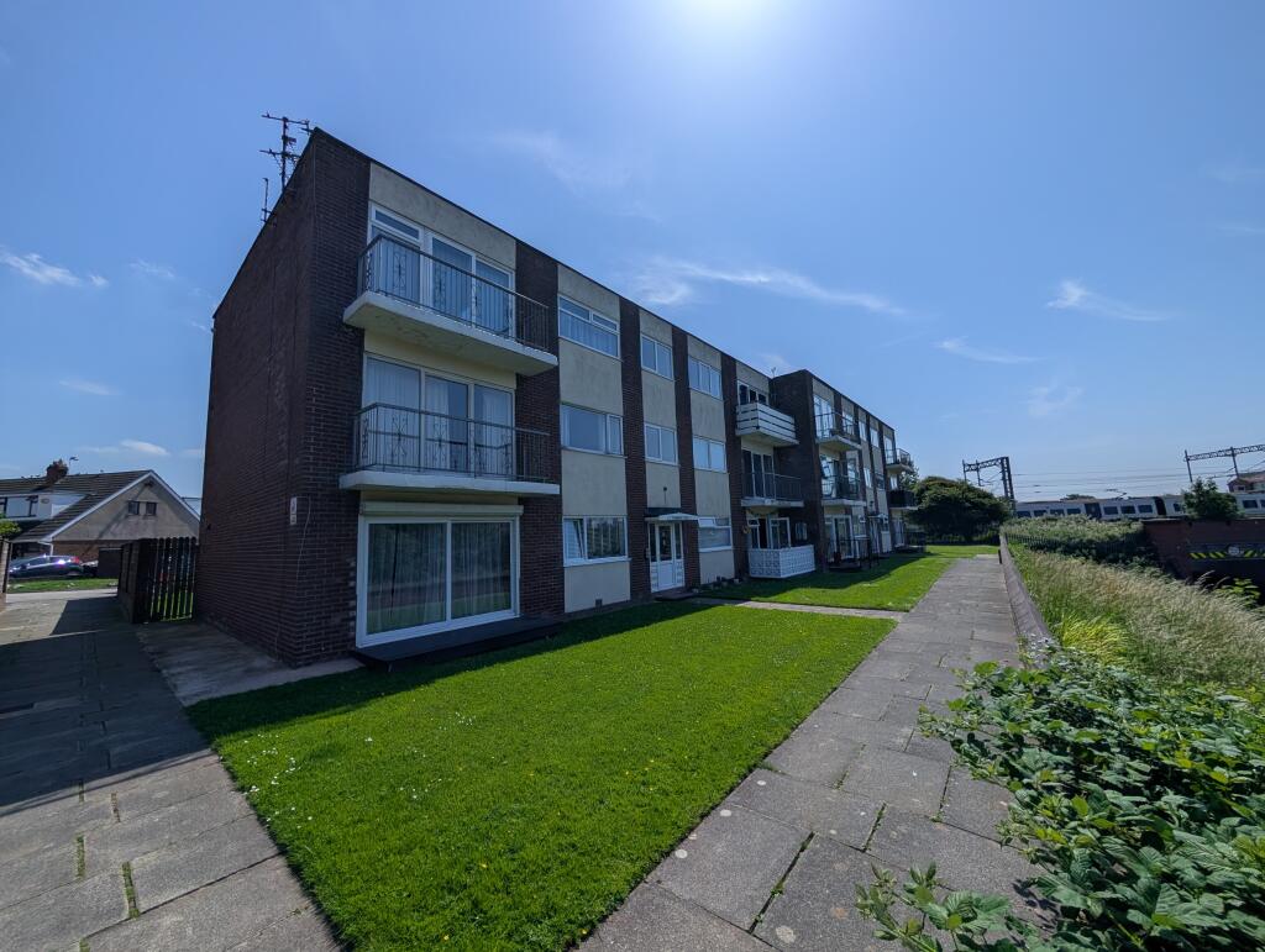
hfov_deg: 110.5
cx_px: 632
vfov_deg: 94.6
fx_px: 439
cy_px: 476
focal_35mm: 12
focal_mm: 2.02
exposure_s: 1/8333
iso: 53
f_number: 1.7
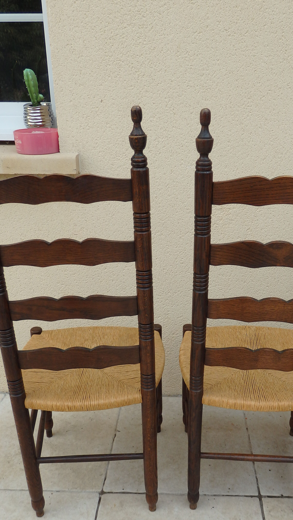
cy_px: 279
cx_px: 173
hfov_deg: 37.7
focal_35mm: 31
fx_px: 428
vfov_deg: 62.6
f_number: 3
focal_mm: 4.5
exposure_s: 1/320
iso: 125
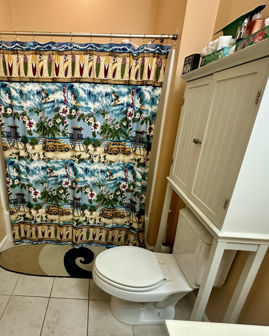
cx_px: 88
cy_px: 175
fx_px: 189
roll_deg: -0.7
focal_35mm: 19
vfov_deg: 83.2
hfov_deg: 68.7
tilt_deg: -18.7
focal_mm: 2.22
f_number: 2.2
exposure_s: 1/60
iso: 500
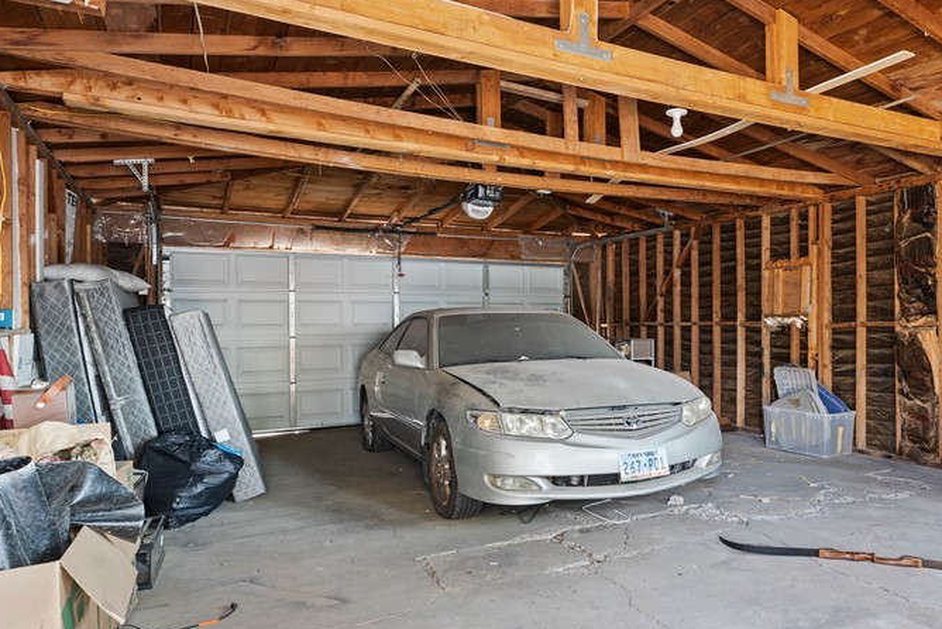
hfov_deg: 67.8
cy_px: 331
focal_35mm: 26
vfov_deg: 49.6
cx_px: 615
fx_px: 681
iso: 400
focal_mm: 16
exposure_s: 1.3
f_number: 7.1
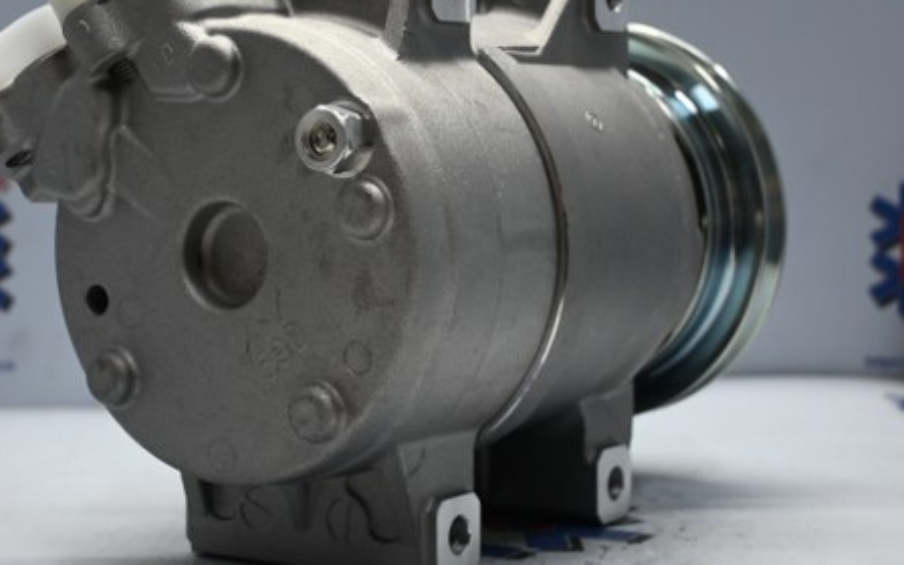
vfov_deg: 17.2
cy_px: 248
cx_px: 385
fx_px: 1865
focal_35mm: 76
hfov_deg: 27.2
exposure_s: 1/60
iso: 720
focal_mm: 37
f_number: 5.3
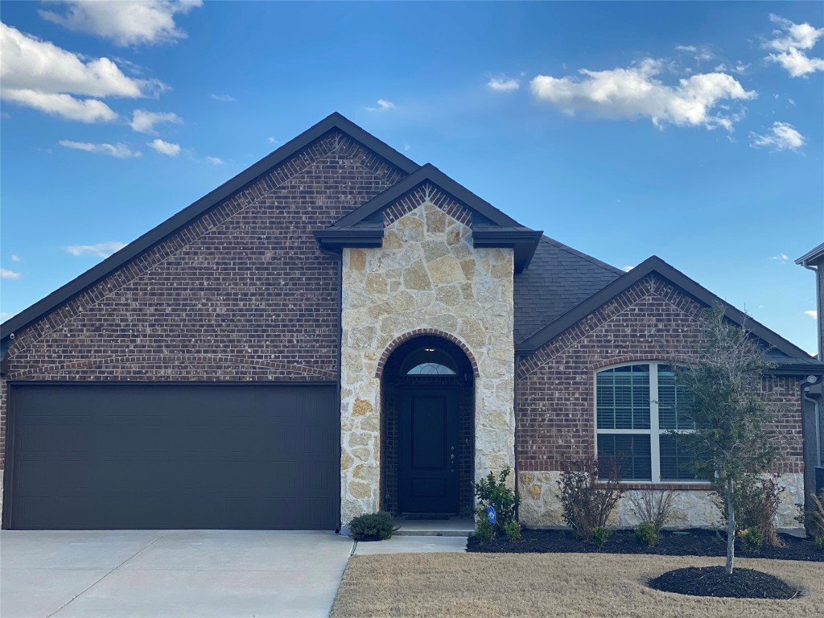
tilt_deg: +5.6
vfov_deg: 28.0
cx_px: 412
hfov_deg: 36.8
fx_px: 1238
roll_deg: +2.1
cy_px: 309
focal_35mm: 52
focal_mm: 6
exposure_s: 1/761
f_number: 2
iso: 20
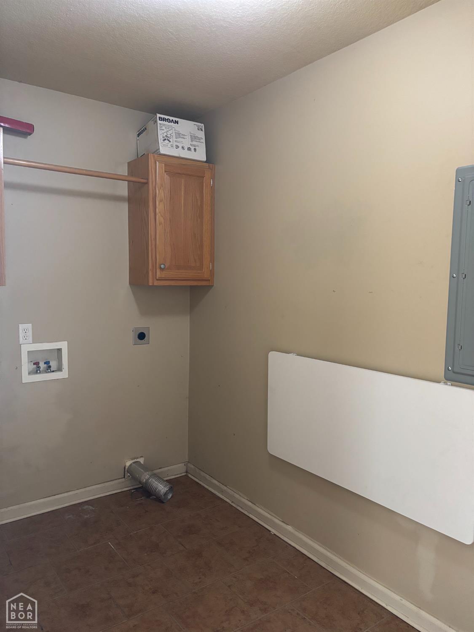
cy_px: 316
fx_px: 474
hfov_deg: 53.1
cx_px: 237
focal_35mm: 26
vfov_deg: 67.3
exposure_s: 1/40
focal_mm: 5.96
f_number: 1.6
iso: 400
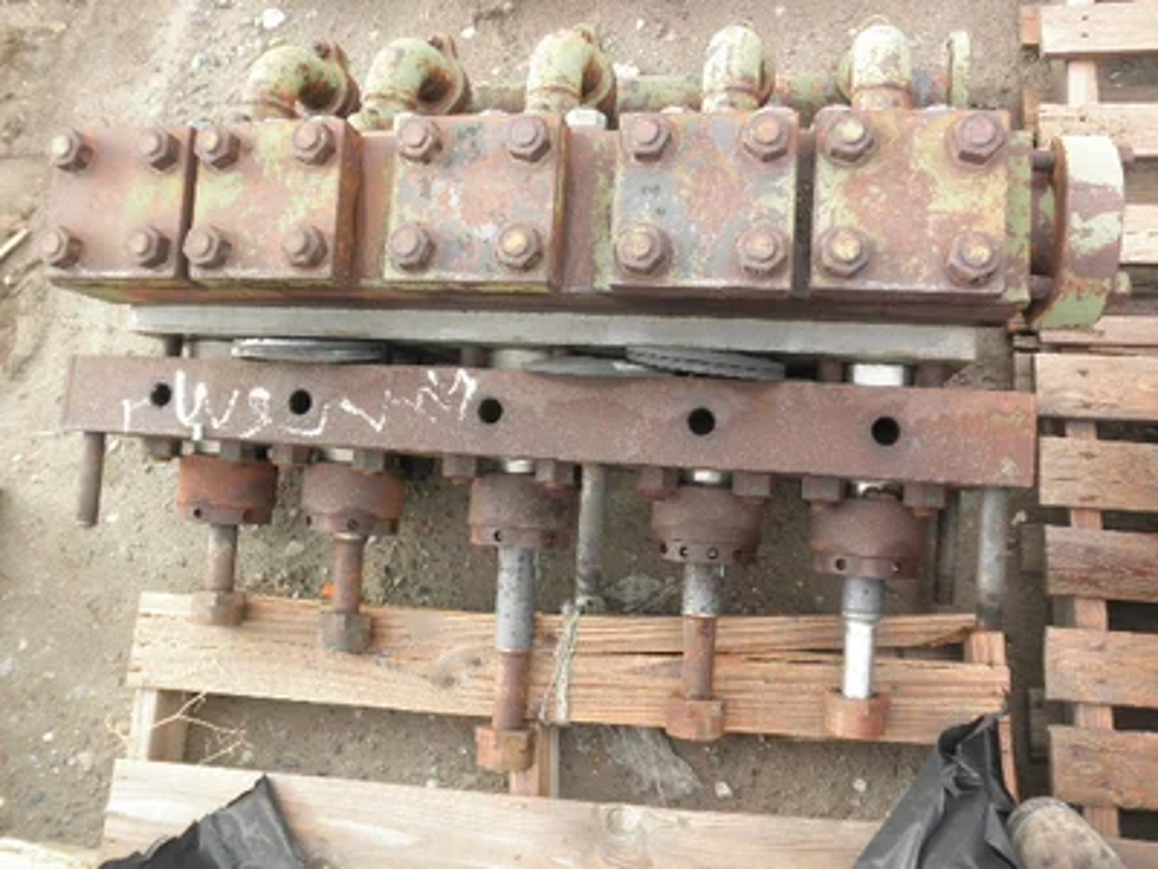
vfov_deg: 49.7
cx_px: 579
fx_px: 937
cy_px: 434
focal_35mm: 28
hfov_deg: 63.4
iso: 64
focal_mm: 5
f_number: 3
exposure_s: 1/60
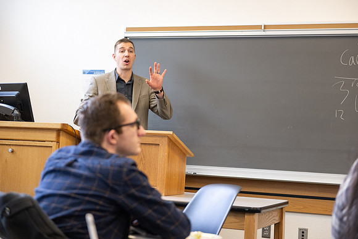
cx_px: 179
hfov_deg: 28.8
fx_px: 696
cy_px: 120
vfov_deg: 19.5
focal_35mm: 70
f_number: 2.8
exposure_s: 1/200
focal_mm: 70
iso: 1250
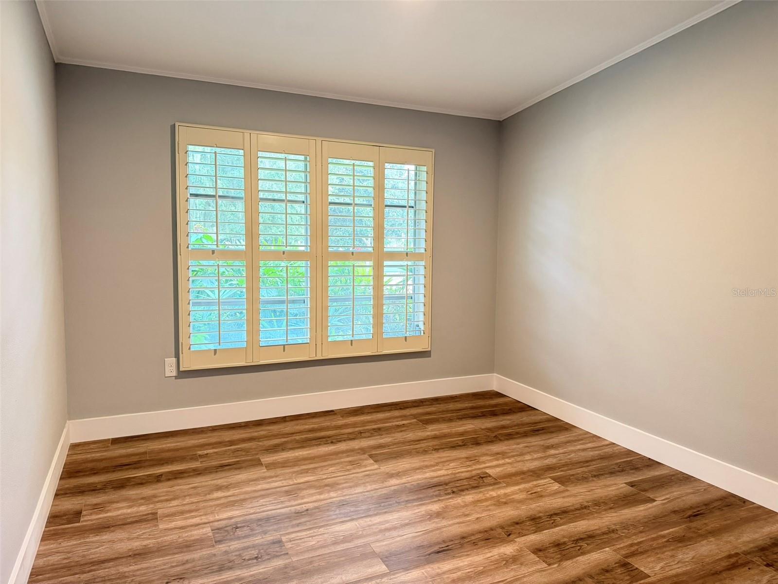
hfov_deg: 71.6
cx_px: 389
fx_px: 539
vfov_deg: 56.8
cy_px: 292
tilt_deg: -5.1
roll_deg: -0.6
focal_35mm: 24
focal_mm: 6.76
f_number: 1.78
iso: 640
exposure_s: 1/40
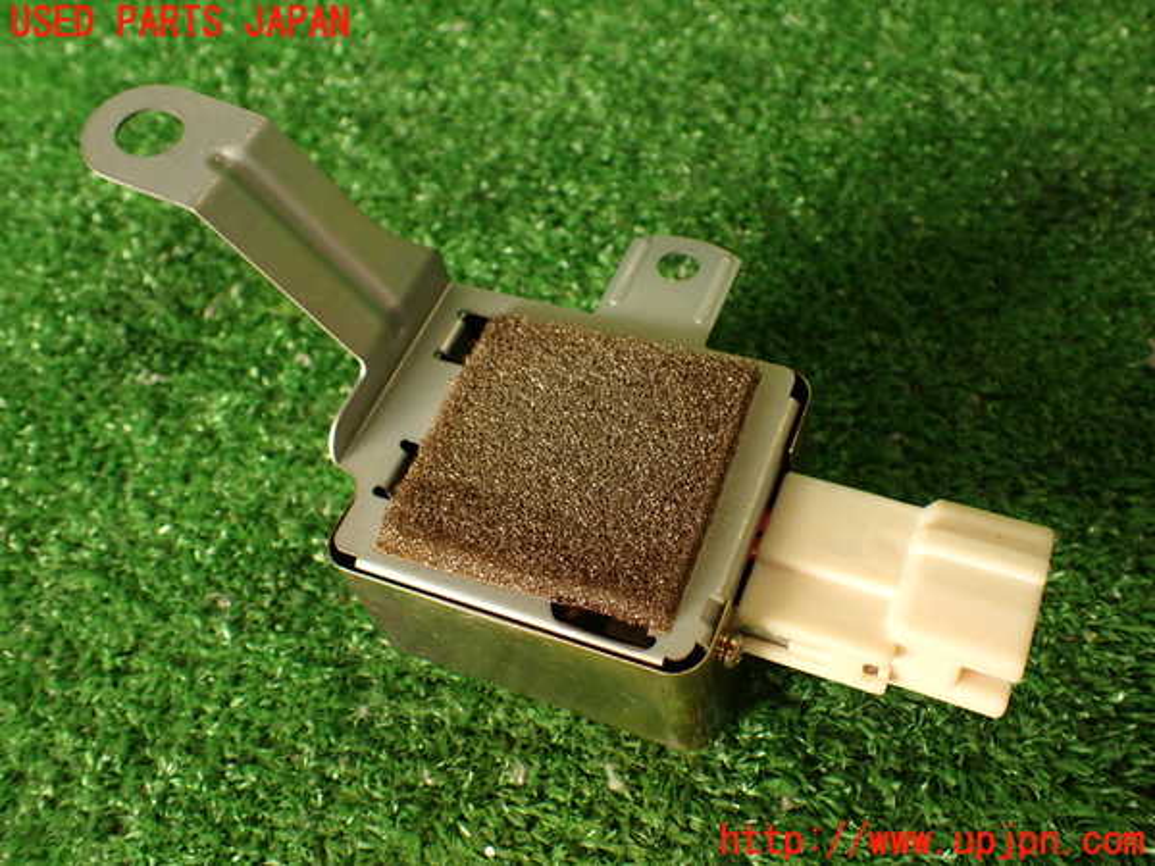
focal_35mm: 32
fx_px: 1068
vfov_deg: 44.2
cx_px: 578
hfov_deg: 56.8
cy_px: 433
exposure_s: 1/60
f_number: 2.4
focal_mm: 5.79
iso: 100
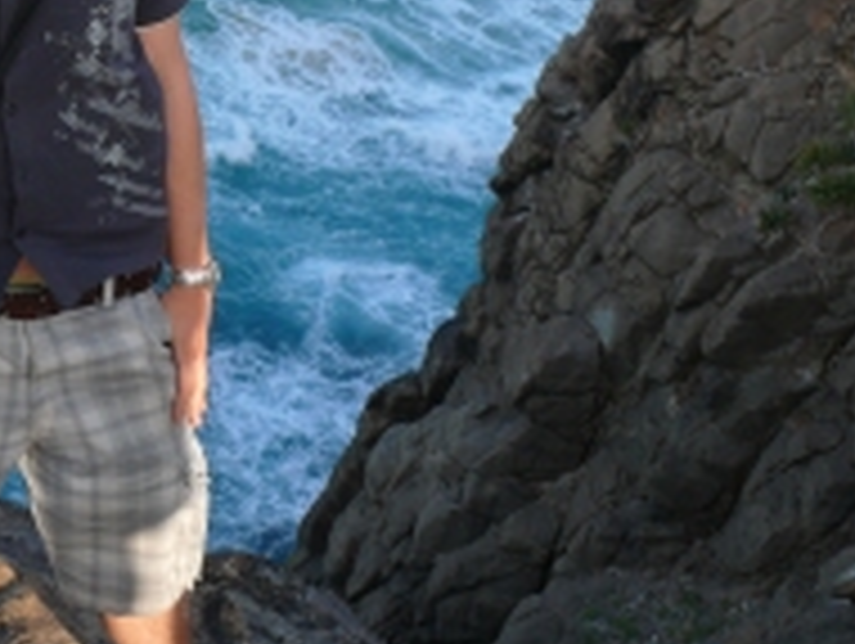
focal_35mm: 81
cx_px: -81
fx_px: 2003
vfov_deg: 18.2
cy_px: 216
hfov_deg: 22.7
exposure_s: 1/200
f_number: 5.6
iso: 100
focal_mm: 7.4
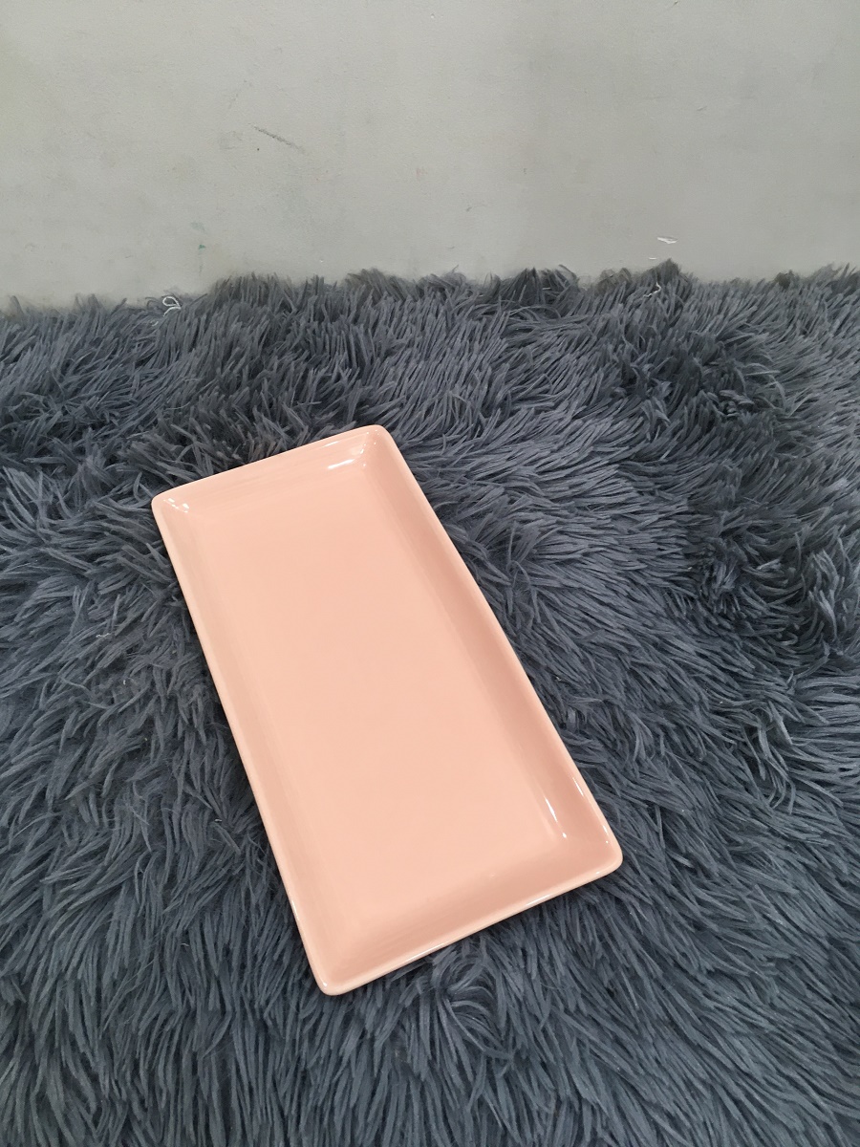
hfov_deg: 48.2
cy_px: 574
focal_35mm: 29
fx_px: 961
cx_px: 430
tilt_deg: -55.3
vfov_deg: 61.7
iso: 80
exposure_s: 1/33
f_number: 2.2
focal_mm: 4.15
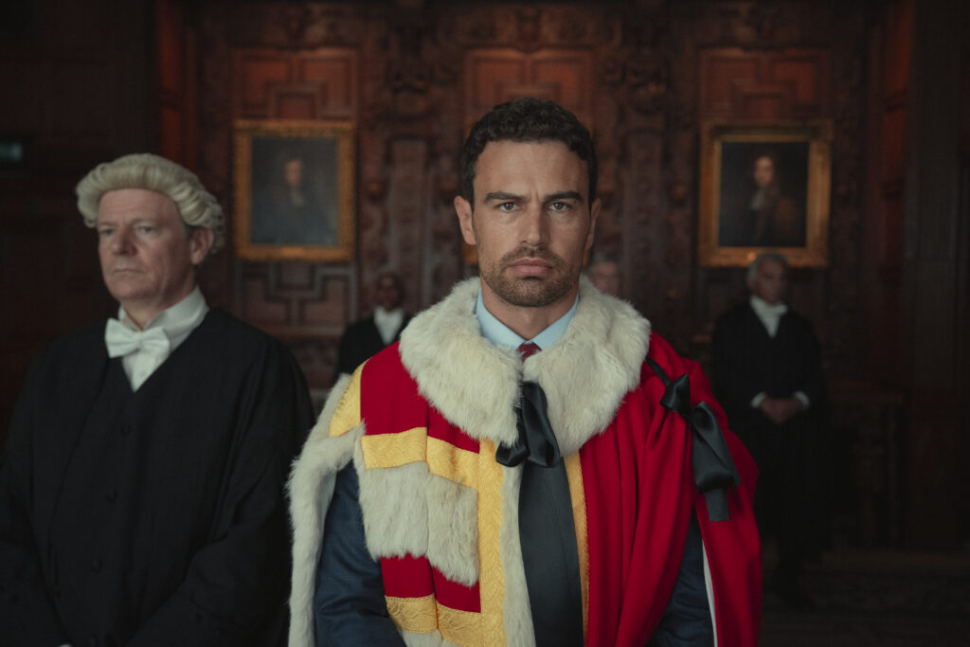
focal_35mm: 35
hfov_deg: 54.4
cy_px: 324
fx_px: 943
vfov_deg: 37.9
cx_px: 485
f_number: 2.8
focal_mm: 35
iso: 1600
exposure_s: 1/160
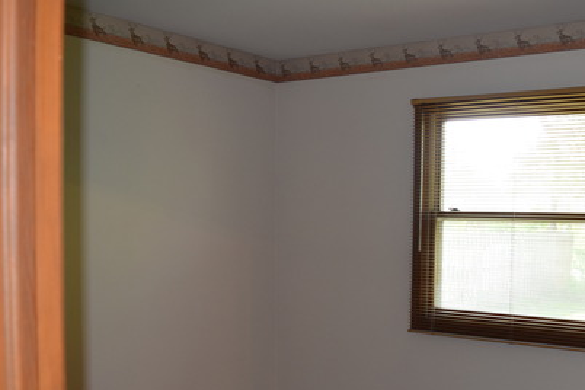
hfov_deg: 44.5
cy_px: 276
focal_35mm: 43
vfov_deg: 30.8
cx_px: 407
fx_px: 699
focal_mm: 18
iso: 800
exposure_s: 1/80
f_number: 4.5
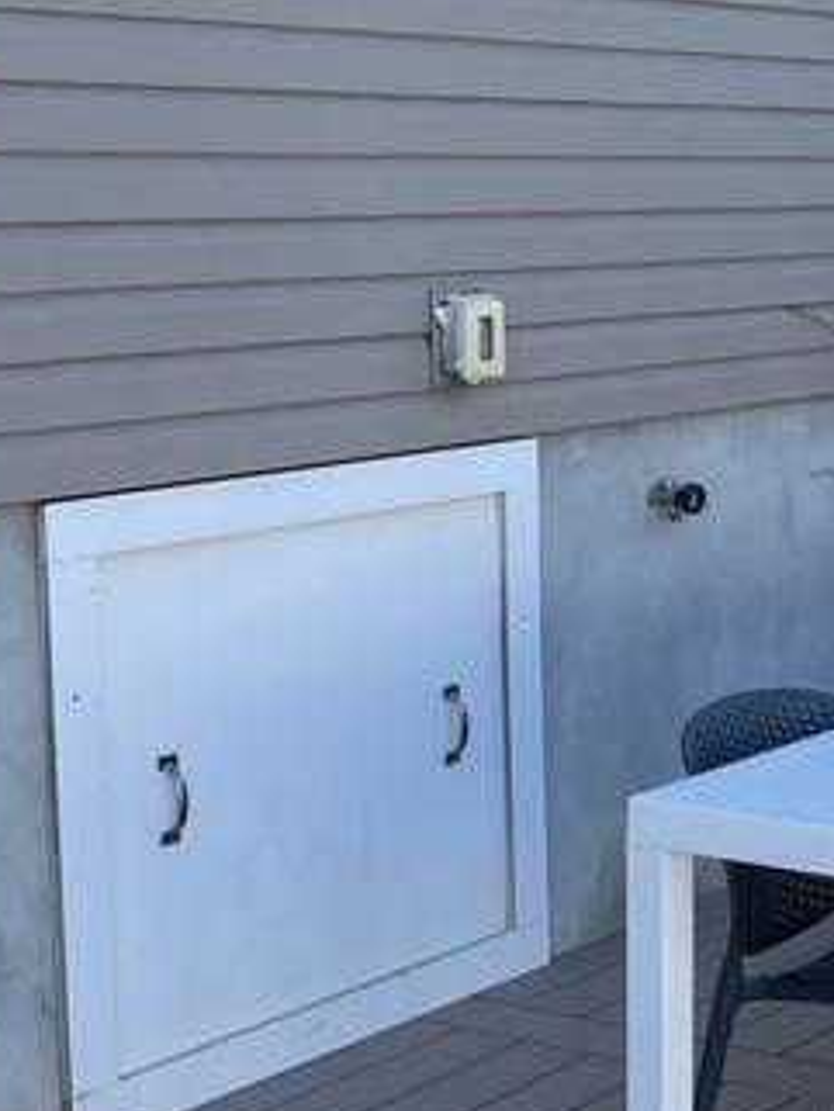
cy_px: 495
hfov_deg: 16.3
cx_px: 1225
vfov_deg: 23.5
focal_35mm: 83
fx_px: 2665
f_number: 1.6
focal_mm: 4.2
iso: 32
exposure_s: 1/903
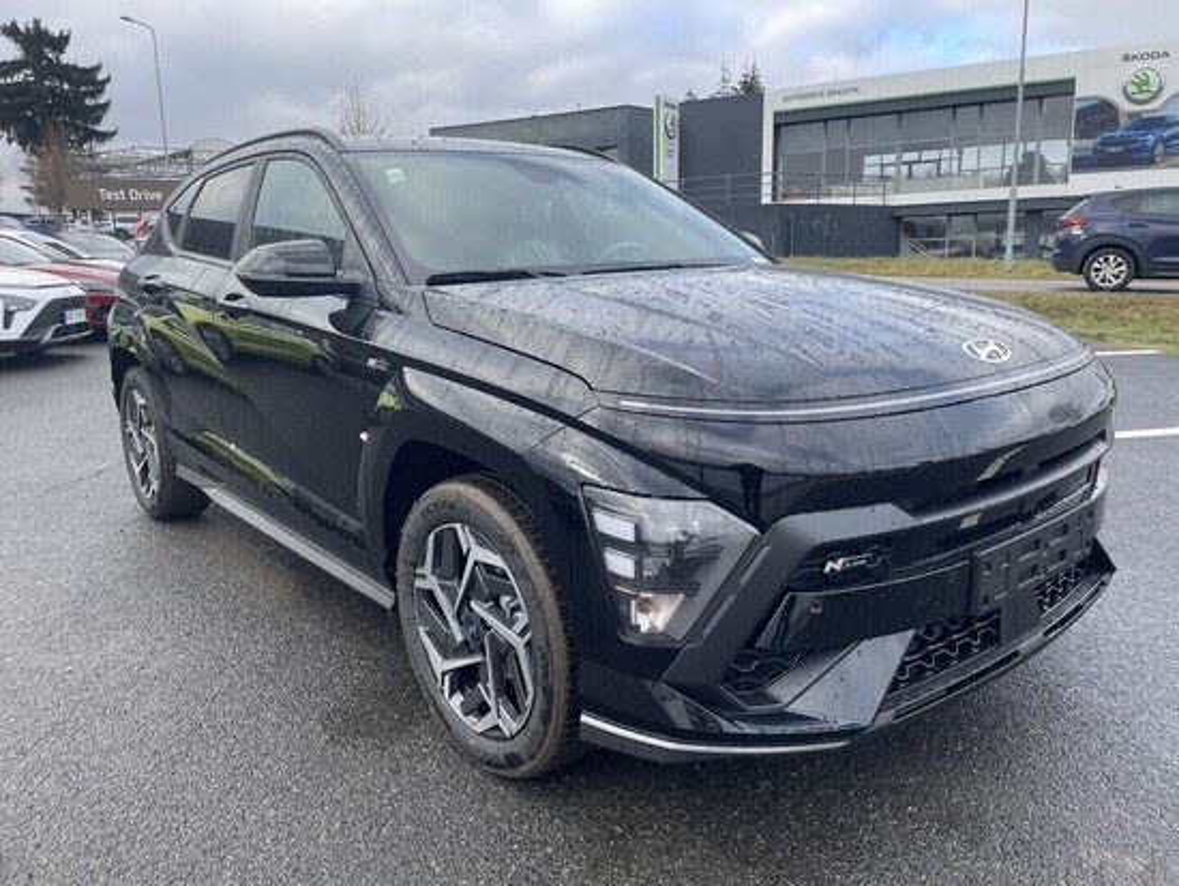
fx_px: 886
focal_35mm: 26
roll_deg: +1.3
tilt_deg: -10.5
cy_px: 443
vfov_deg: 53.1
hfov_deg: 67.3
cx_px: 590
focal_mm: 4.2
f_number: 1.6
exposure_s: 1/483
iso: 32
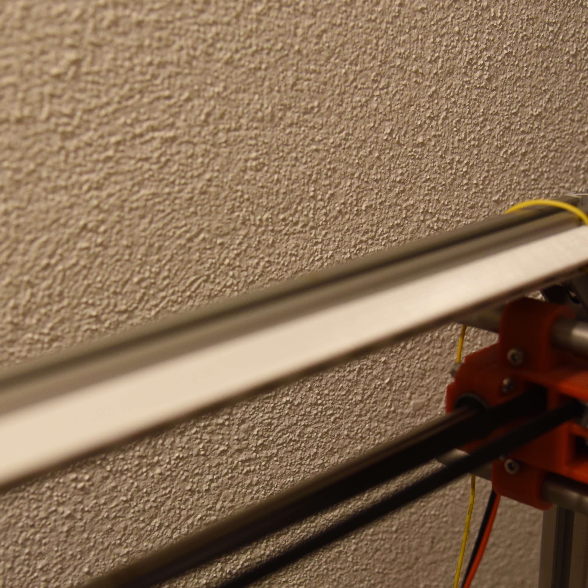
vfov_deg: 26.7
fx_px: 1230
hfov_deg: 26.9
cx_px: 271
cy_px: 393
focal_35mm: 64
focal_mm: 35
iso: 800
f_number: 4
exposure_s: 1/60
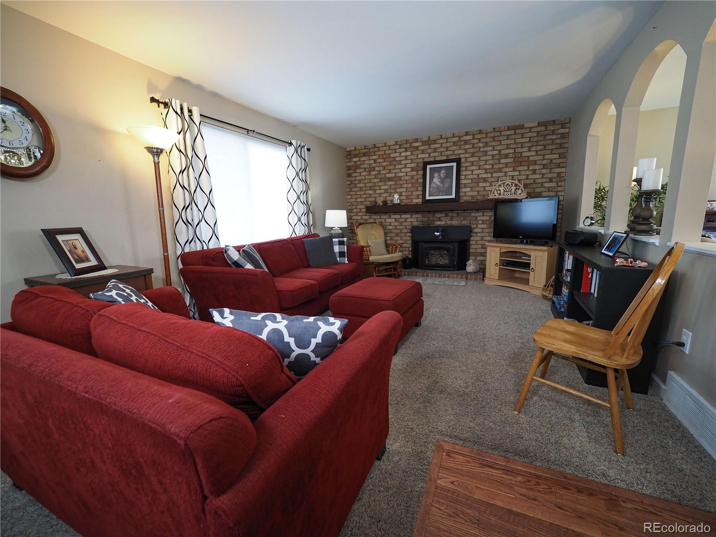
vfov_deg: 85.7
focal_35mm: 14
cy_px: 268
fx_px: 290
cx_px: 358
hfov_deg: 102.1
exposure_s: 1/60
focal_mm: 7
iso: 640
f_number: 2.8
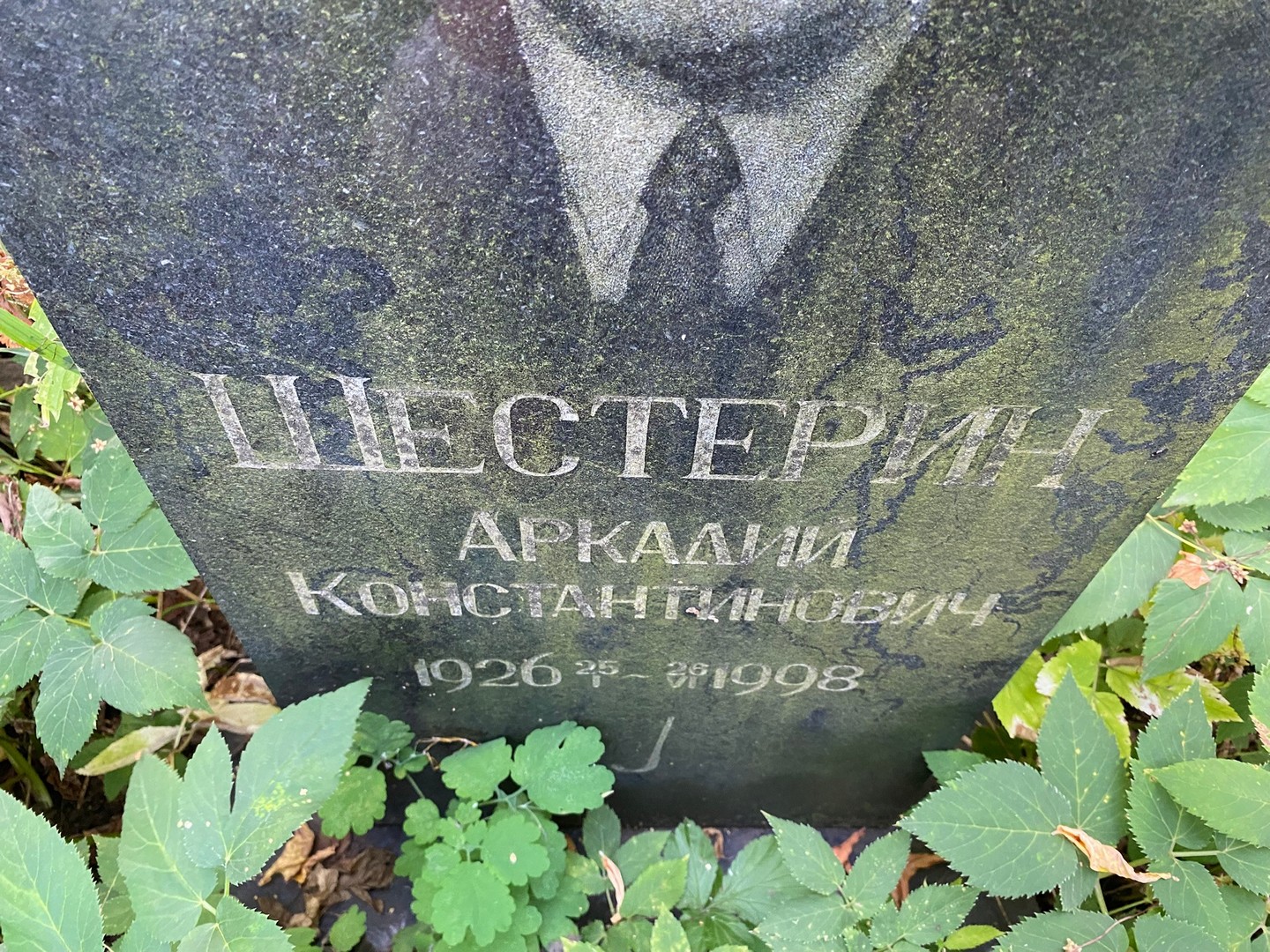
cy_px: 476
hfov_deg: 67.3
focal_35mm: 26
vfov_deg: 53.1
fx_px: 954
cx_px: 635
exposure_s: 1/60
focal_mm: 4.25
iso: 250
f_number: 1.8
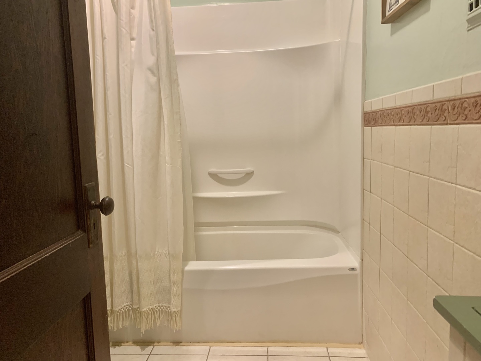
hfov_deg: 67.3
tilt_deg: -6.9
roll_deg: +1.3
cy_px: 180
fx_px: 361
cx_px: 240
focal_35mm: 26
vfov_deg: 53.1
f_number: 1.8
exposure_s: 1/40
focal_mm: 4.25
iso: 320
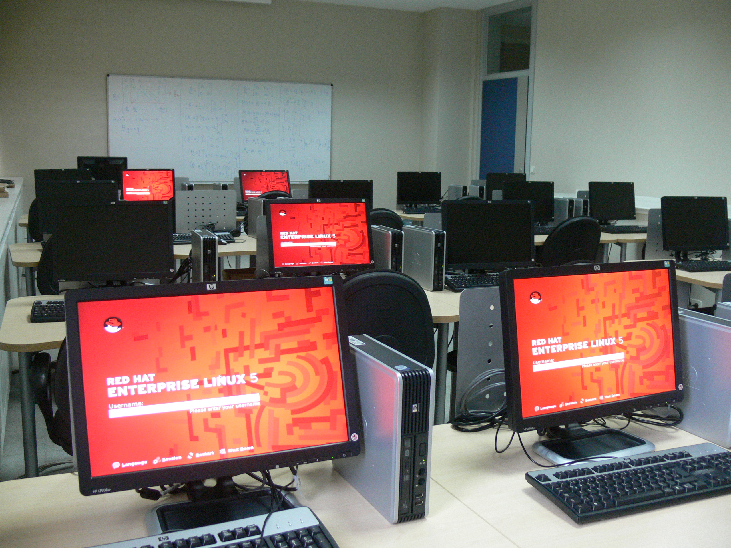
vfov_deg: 40.7
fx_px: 739
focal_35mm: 35
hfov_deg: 52.6
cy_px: 274
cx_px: 366
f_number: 2.8
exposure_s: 1/15
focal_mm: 7.4
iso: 200
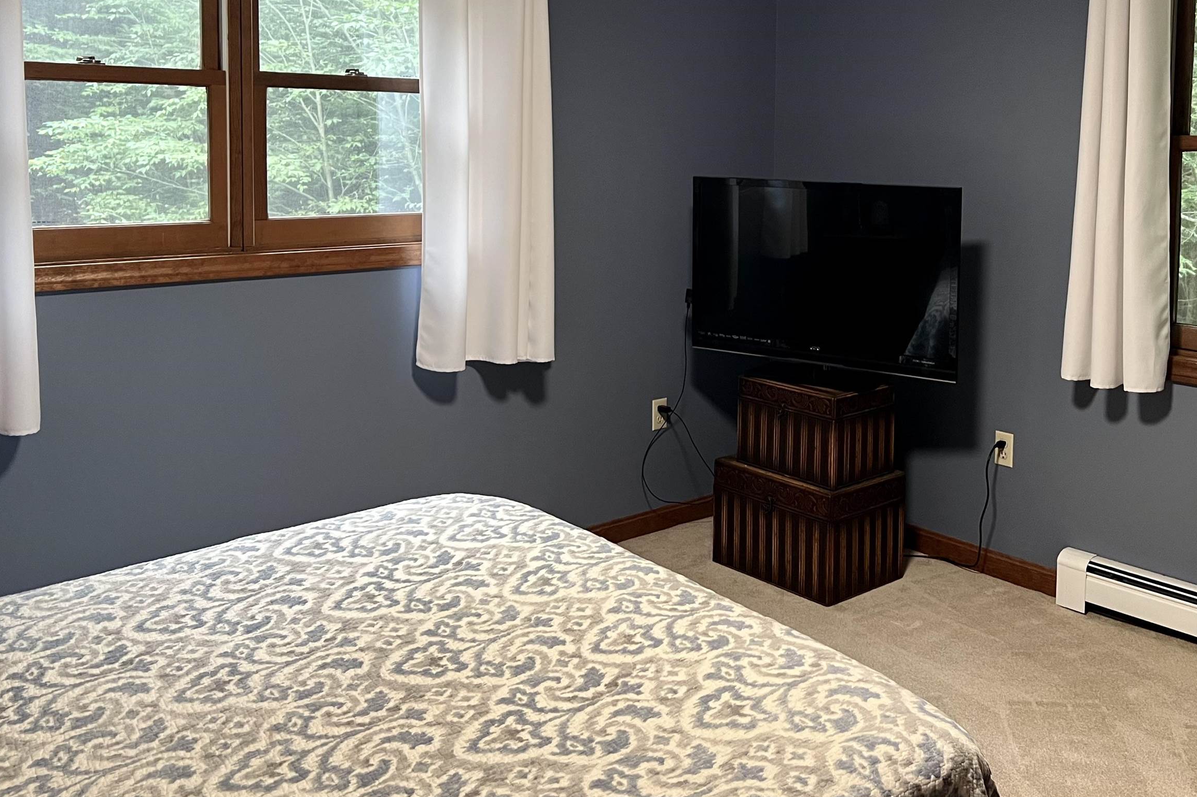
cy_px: 221
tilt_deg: -4.3
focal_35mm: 36
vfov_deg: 36.2
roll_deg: -0.6
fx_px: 1197
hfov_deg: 52.8
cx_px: 712
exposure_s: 1/60
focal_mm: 5.7
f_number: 1.5
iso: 250
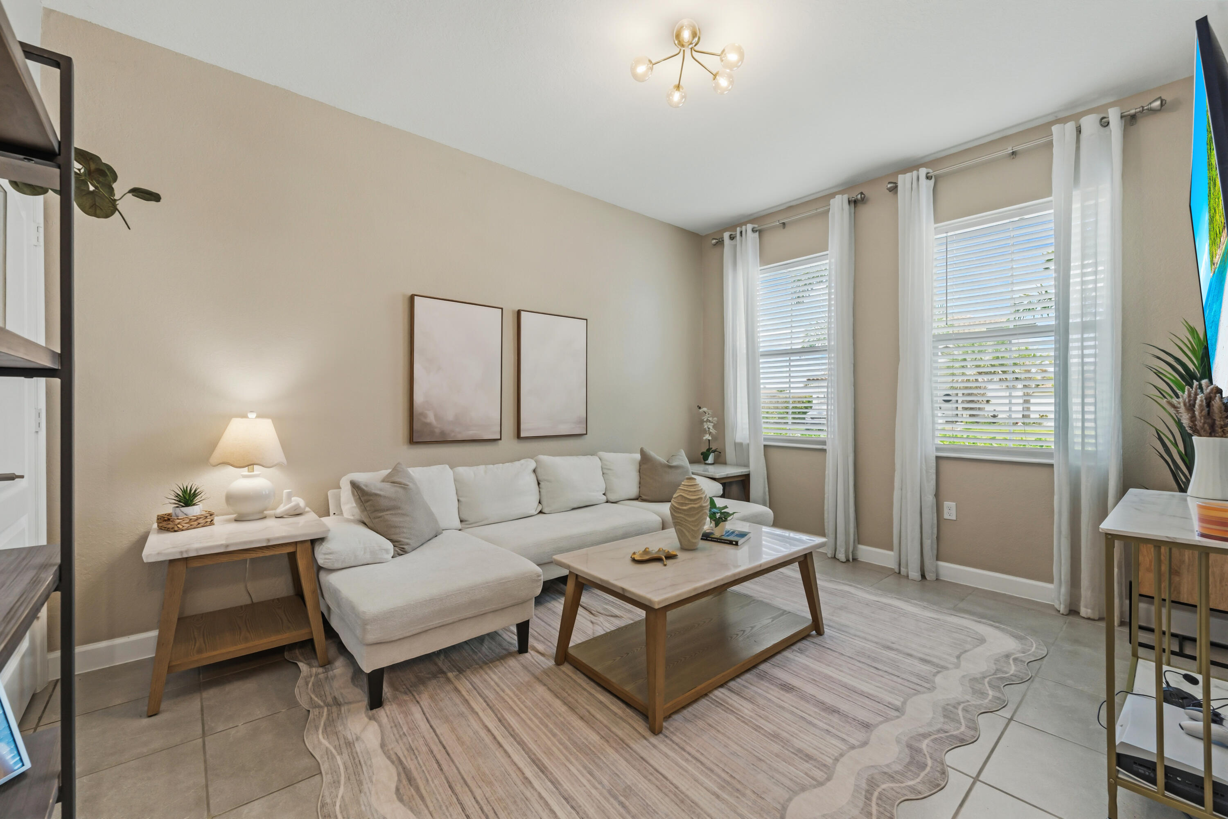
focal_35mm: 14
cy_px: 410
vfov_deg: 81.2
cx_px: 614
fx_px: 478
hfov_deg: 104.3
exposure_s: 1/2
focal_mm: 14
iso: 250
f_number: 9
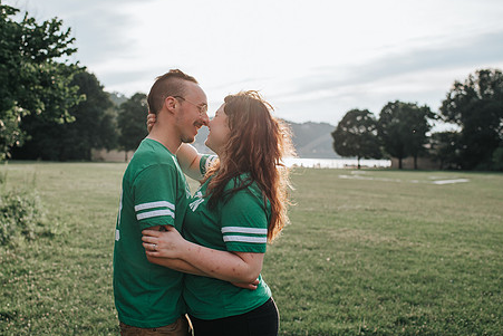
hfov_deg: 41.7
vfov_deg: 28.7
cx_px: 197
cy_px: 155
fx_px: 657
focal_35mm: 47
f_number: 3.2
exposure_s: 1/1000
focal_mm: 35
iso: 100
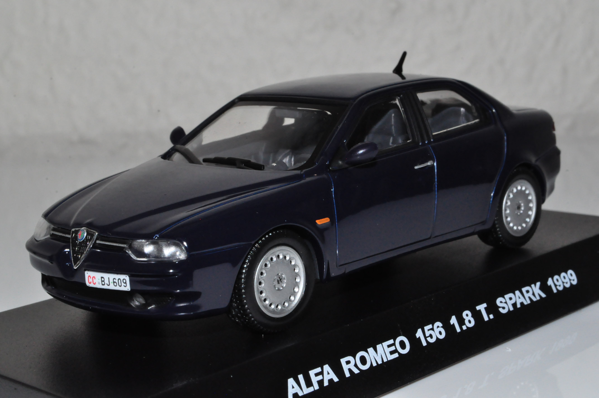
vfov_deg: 18.1
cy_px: 199
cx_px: 300
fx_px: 1246
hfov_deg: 27.0
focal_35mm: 75
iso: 1600
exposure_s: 1/60
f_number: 32
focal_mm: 50
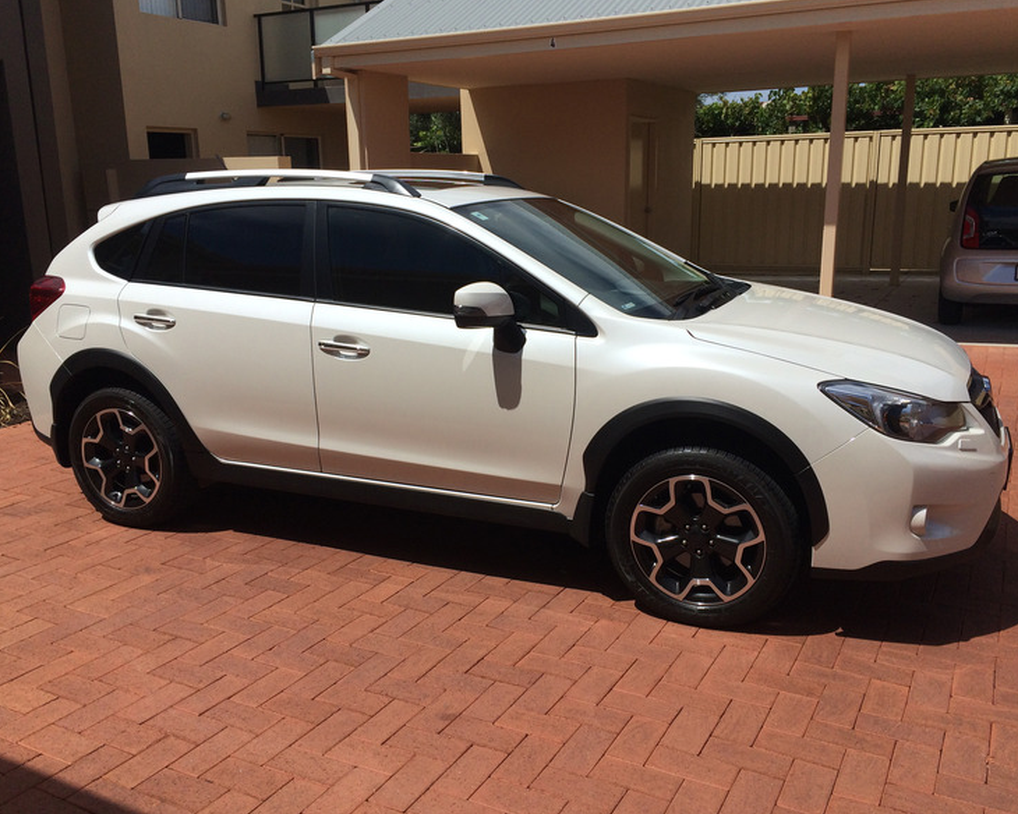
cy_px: 399
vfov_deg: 47.1
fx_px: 934
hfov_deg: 57.2
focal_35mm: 31
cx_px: 510
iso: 32
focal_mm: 4.15
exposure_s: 1/5128
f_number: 2.2
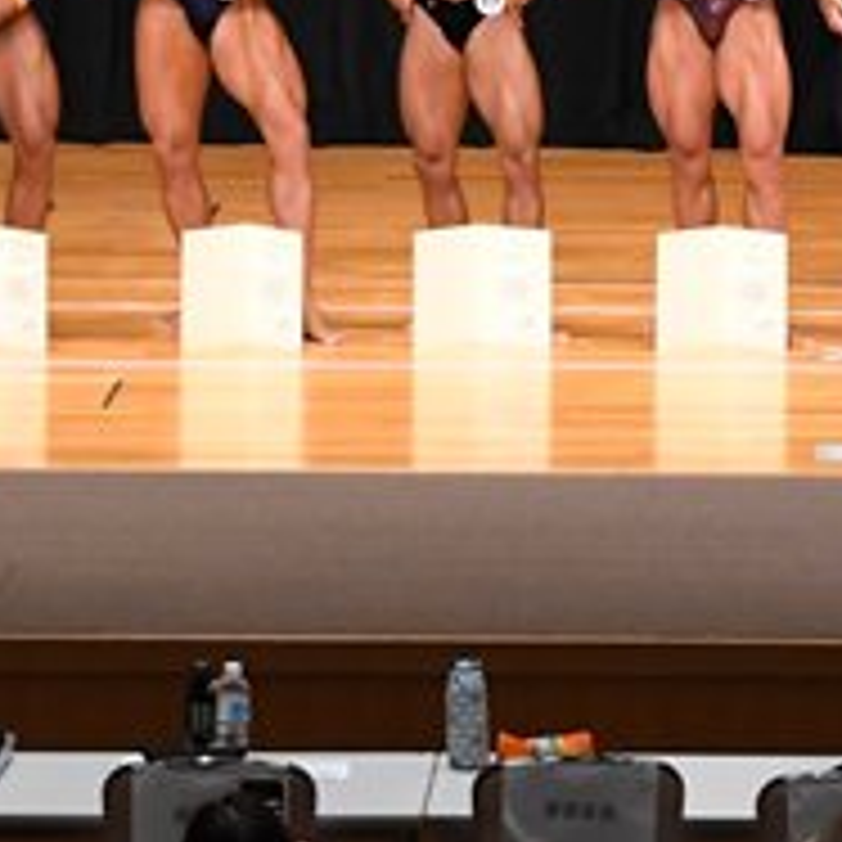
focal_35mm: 306
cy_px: -207
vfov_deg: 5.7
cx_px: 867
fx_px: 8421
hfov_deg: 5.7
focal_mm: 58
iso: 4000
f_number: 5.6
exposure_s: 1/400
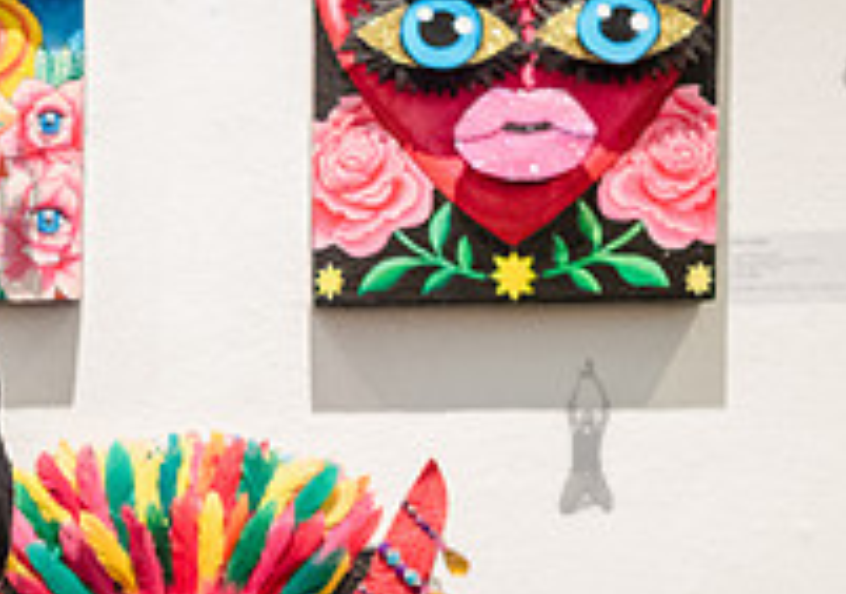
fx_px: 2675
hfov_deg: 17.5
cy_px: 649
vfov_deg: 12.4
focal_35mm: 112
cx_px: -42
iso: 5000
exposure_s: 1/250
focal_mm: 35
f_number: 4
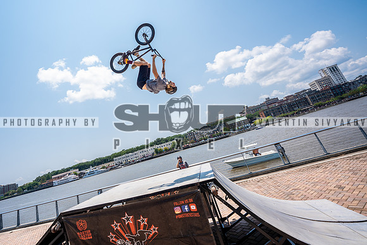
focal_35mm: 17
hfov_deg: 93.2
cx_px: 148
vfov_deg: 70.8
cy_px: 99
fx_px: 170
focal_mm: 14
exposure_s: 1/2500
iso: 125
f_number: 3.2
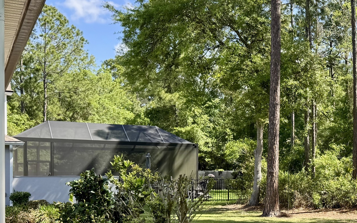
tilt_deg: -1.2
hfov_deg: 32.9
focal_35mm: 56
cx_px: 367
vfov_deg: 22.8
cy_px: 176
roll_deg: -0.5
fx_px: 545
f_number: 1.78
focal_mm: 6.76
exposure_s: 1/1076
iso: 80
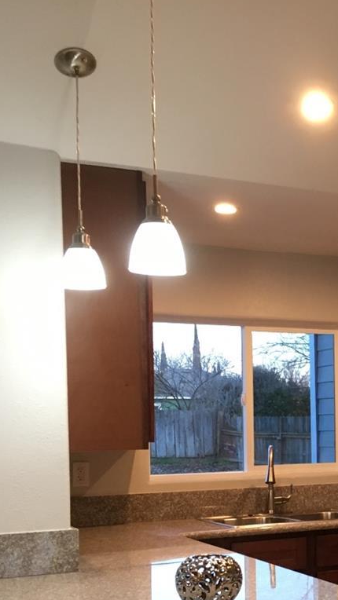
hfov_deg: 18.0
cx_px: 449
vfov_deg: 33.3
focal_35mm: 62
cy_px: 433
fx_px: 987
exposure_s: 1/30
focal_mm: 4.15
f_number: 2.2
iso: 100
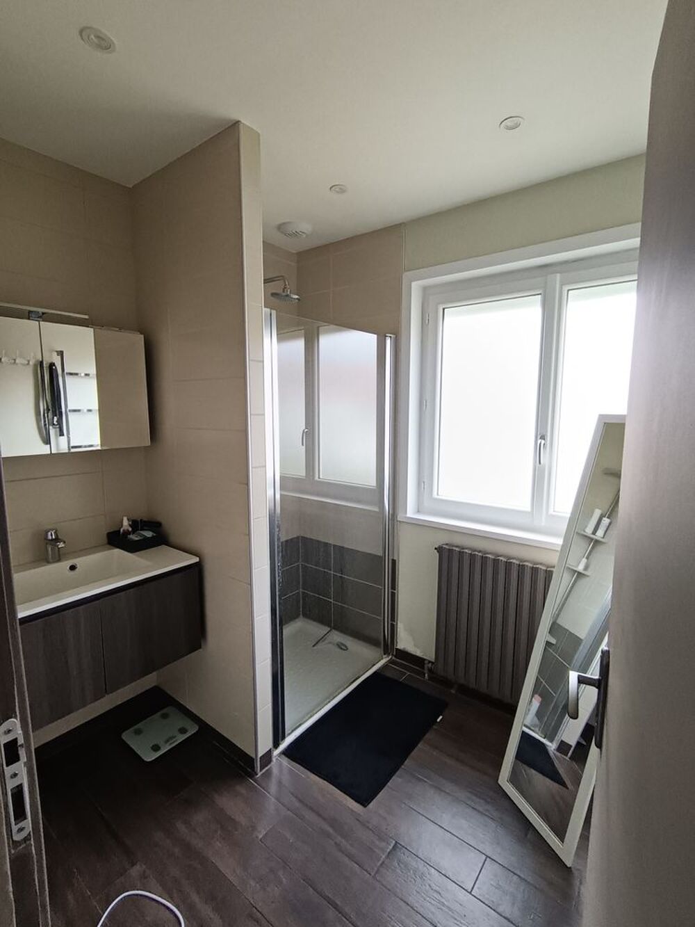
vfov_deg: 91.0
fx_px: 455
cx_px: 348
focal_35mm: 17
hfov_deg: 74.7
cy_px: 464
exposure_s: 1/50
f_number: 2.2
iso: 358
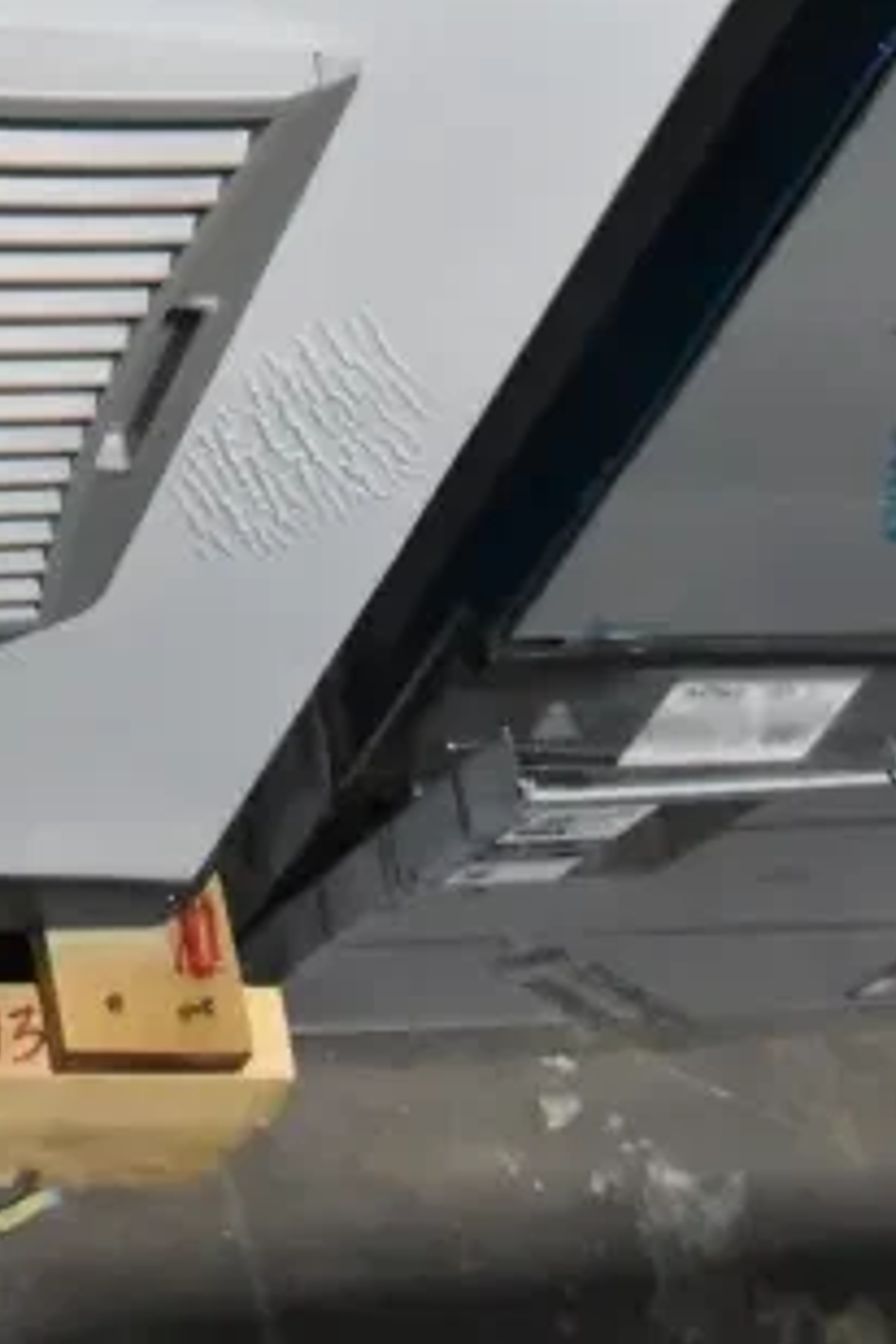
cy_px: -633
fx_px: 2986
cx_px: -248
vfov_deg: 21.5
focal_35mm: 80
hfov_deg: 16.2
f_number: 8
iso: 6400
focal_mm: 18
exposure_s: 1/250
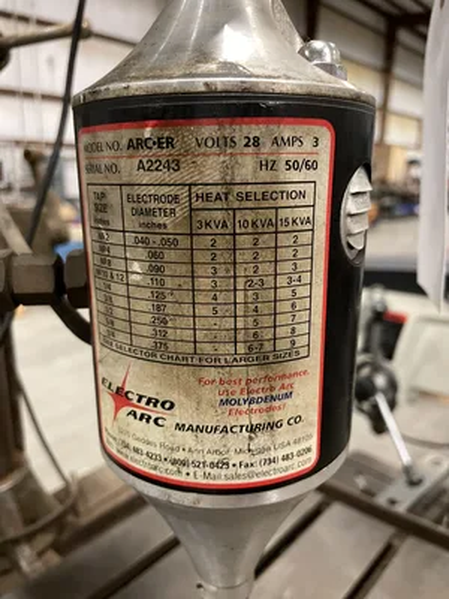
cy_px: 300
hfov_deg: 53.1
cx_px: 224
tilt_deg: -13.8
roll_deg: -0.5
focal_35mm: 26
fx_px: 450
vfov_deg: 67.3
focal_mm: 4.2
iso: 500
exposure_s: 1/40
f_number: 1.6
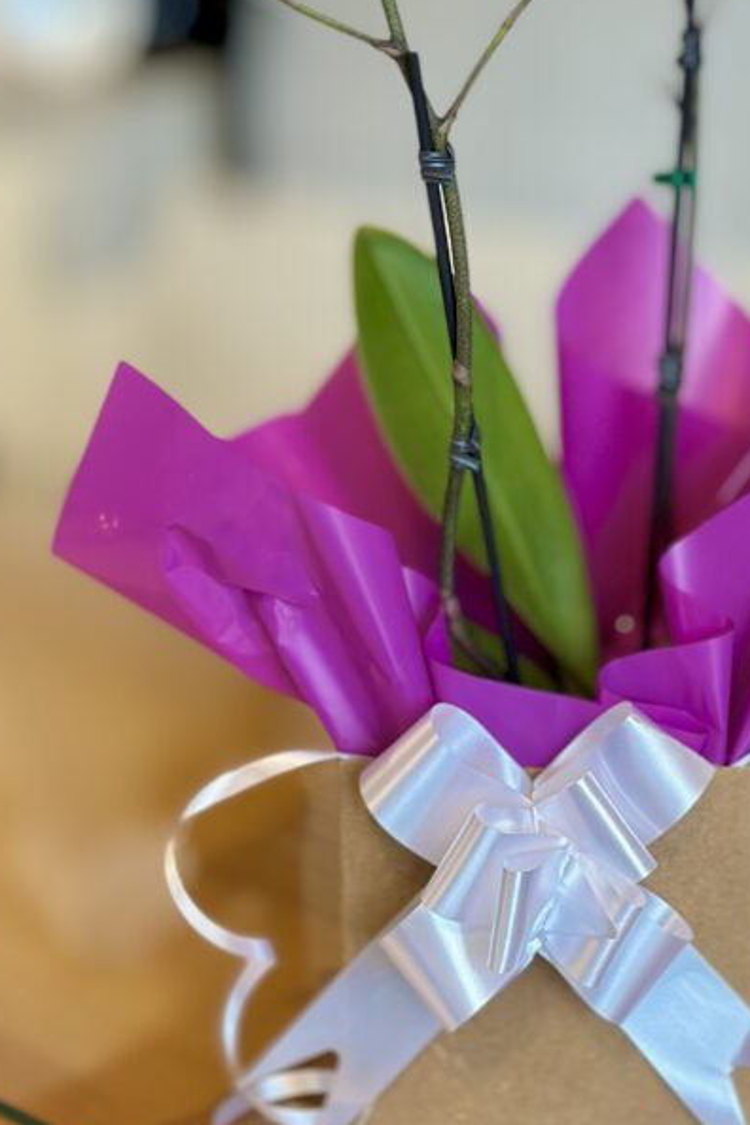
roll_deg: +1.2
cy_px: 352
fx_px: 2687
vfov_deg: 23.5
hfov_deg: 15.8
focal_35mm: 86
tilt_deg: -12.1
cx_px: 519
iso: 100
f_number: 1.78
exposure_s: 1/60
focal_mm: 6.86
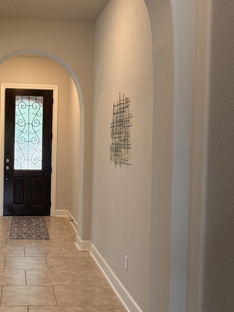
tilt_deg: -1.2
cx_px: 43
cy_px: 155
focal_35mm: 45
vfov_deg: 42.1
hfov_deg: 31.3
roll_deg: -1.7
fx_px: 406
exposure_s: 1/60
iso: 200
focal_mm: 6.76
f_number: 1.78
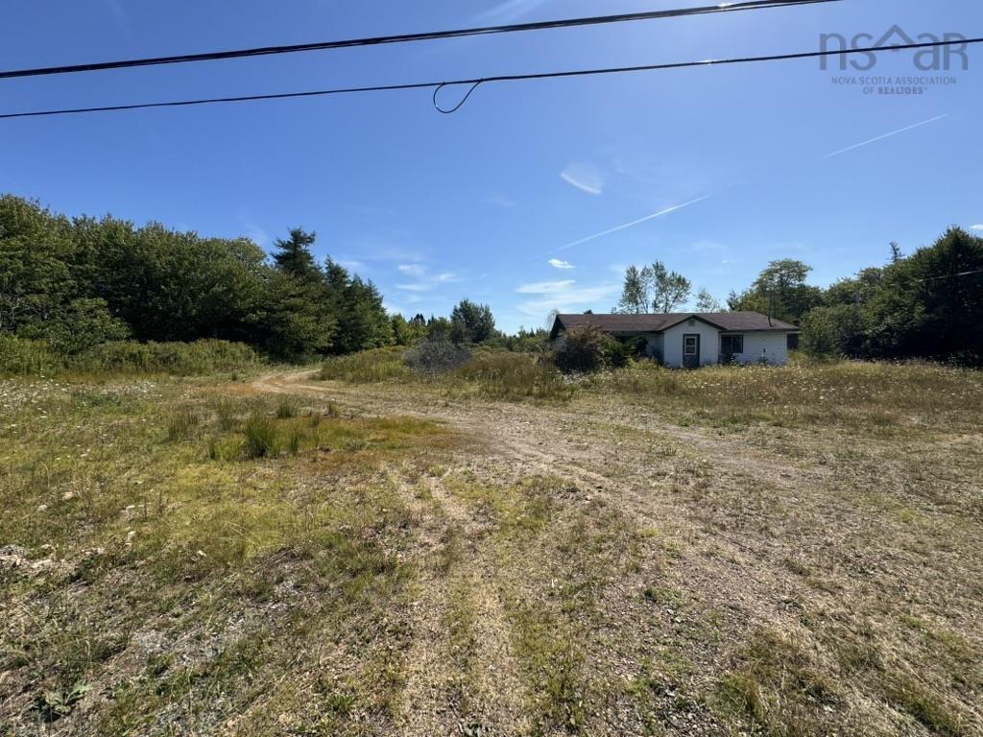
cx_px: 492
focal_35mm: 14
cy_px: 368
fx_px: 398
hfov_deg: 102.1
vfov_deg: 85.7
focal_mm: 2.22
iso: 50
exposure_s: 1/2342
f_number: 2.2
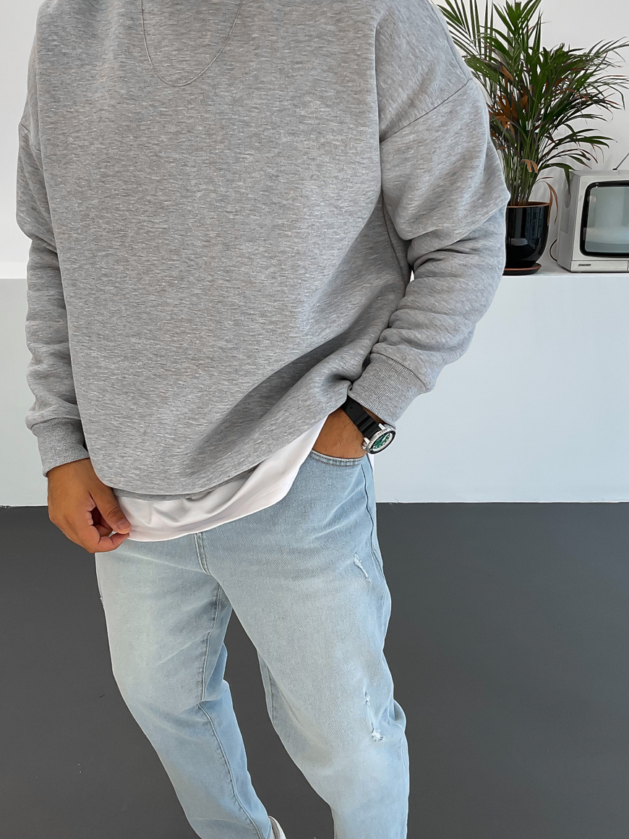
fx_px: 969
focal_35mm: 40
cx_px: 288
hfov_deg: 35.9
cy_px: 435
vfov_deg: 46.8
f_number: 1.8
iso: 25
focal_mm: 3
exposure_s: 1/100
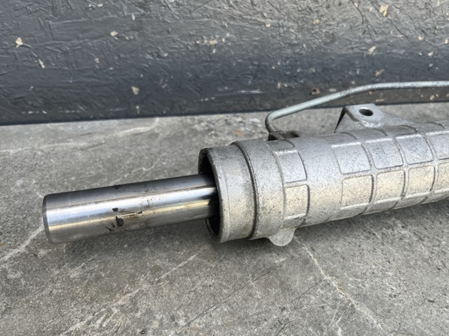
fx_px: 350
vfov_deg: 51.3
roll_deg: -7.3
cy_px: 174
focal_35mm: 27
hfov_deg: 65.4
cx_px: 227
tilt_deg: -33.7
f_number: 1.6
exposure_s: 1/197
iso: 40
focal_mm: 5.1
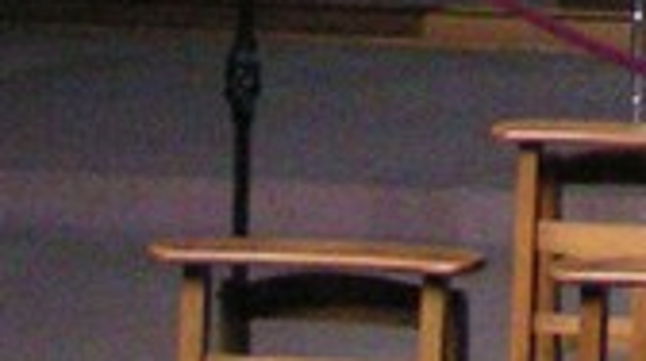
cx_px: 1477
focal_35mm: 263
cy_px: -1423
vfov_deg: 4.1
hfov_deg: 7.7
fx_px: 4499
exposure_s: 1/15
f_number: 2.8
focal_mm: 5.8
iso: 400
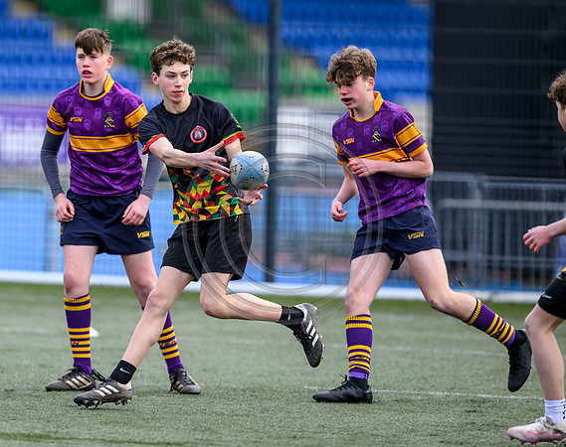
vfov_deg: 3.0
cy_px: 257
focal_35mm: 520
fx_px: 8672
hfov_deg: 3.7
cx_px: 176
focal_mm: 400
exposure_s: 1/1600
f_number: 3.5
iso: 500
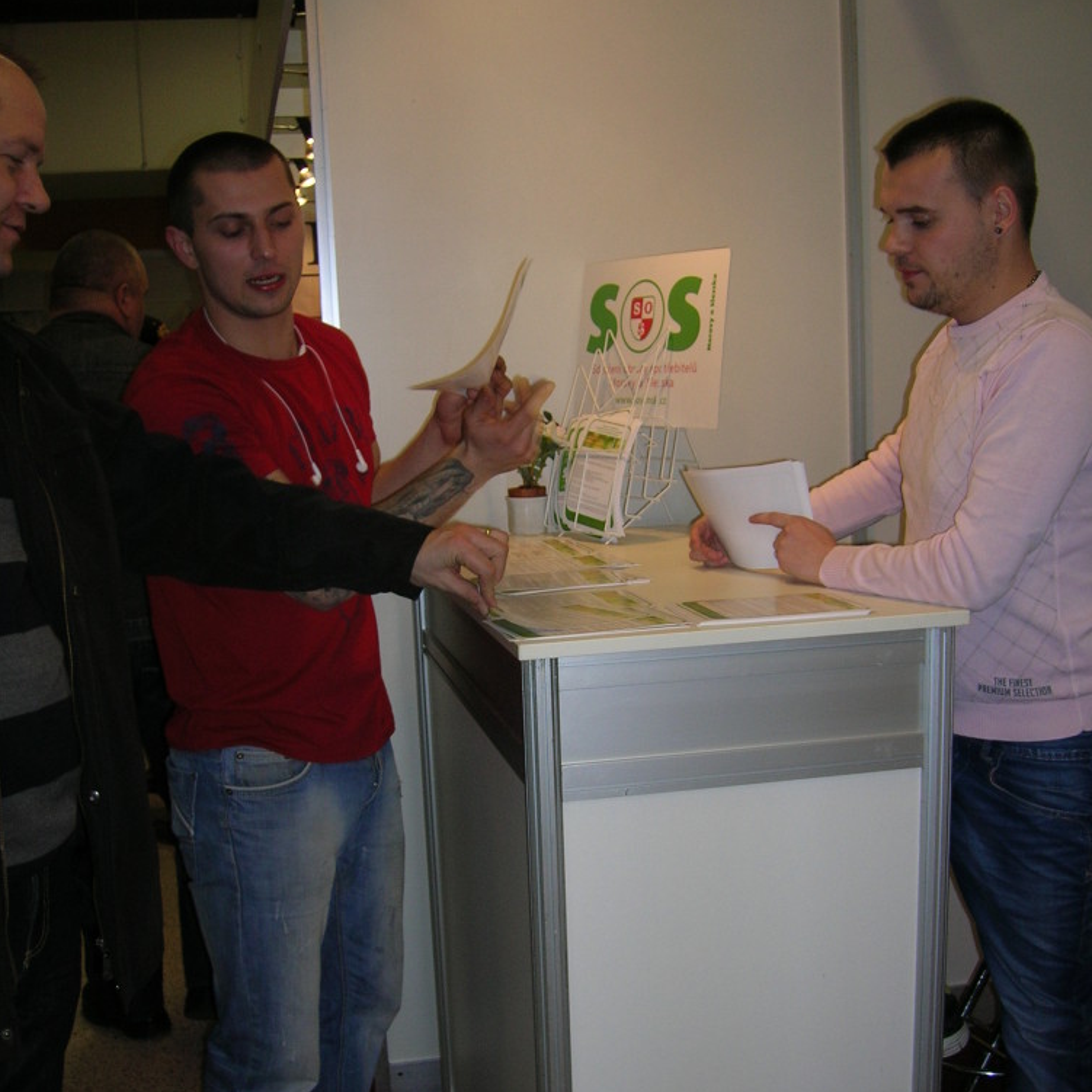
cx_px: 557
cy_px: 667
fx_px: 1463
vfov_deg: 40.7
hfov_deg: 40.9
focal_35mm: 41
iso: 50
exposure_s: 1/60.1
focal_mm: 5.7
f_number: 2.9
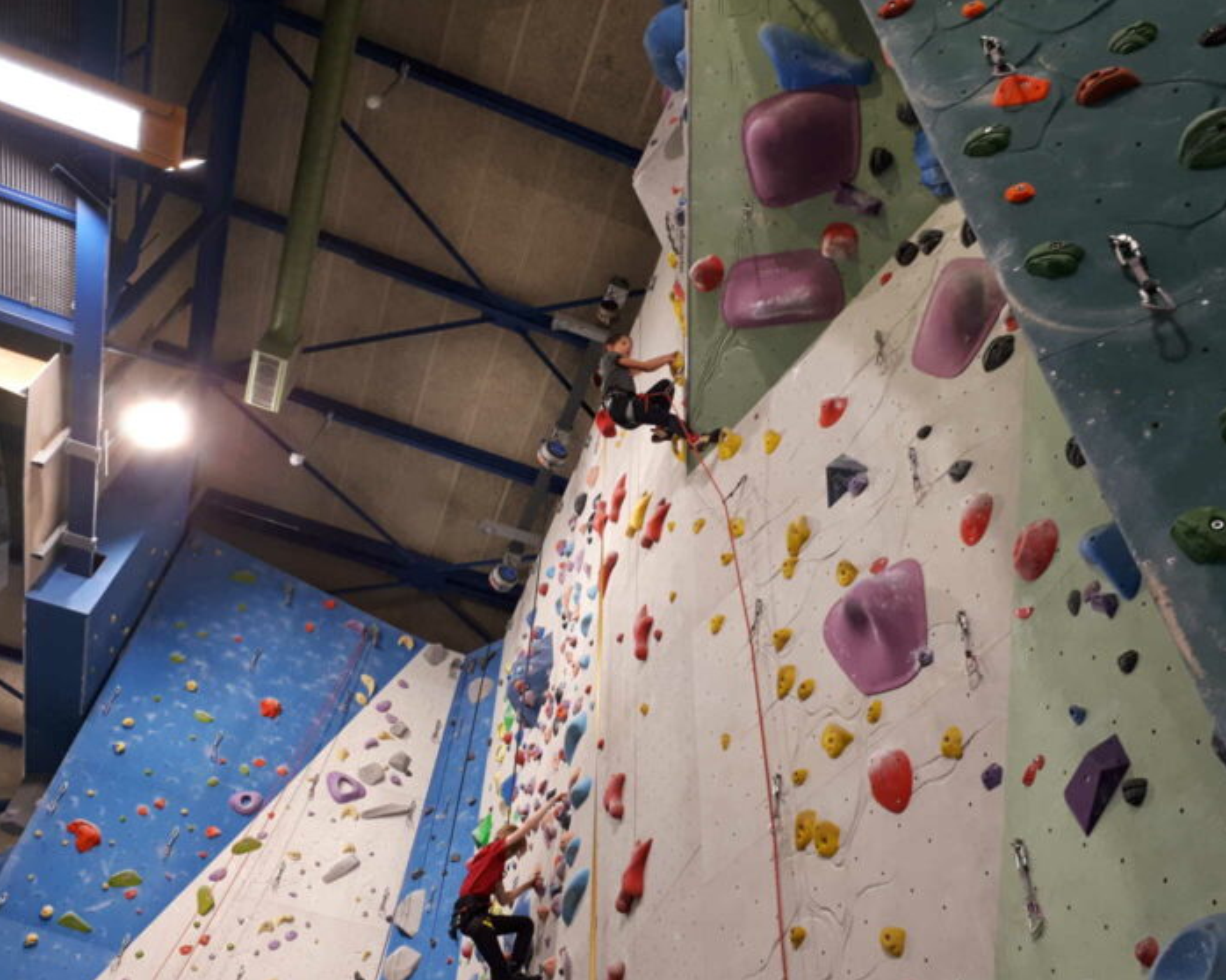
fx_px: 1052
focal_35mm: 29
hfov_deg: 60.3
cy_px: 478
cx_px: 671
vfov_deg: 50.0
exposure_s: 1/33
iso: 125
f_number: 1.9
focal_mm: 3.6
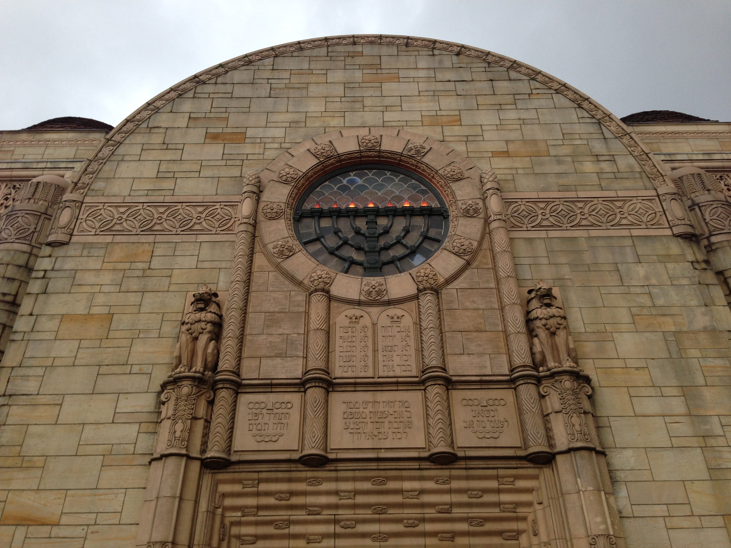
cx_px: 366
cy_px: 274
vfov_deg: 42.9
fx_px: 697
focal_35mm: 33
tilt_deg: +37.7
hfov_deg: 55.4
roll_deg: -0.5
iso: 64
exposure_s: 1/40
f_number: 2.4
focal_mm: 4.12
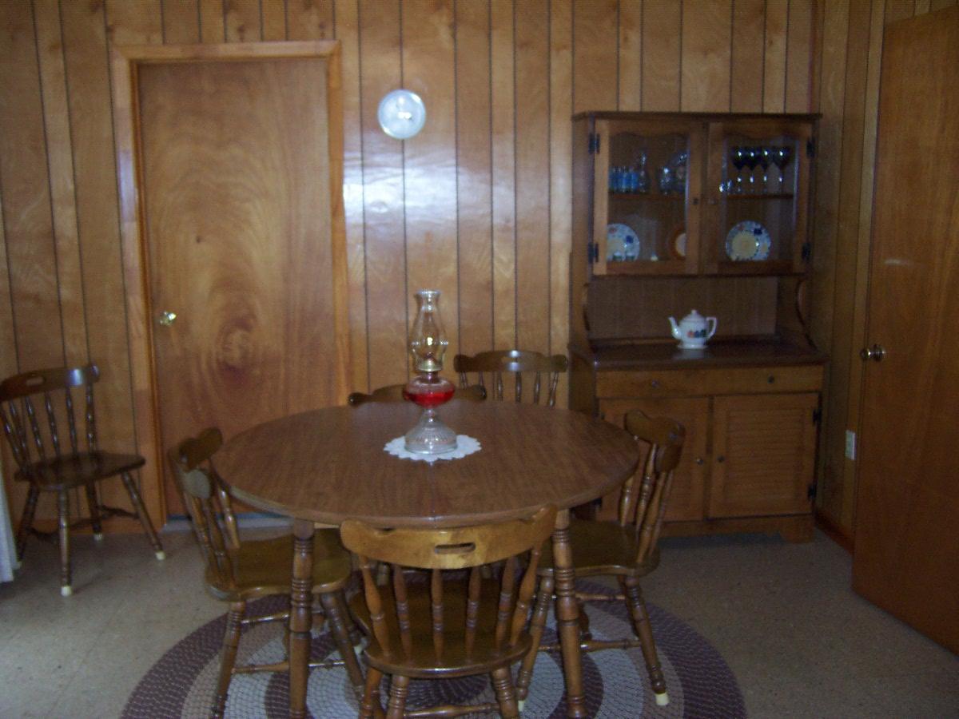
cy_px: 360
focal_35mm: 33
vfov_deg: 42.9
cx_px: 480
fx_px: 914
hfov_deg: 55.4
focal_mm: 5.5
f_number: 2.8
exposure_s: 1/60
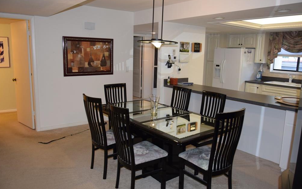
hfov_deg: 66.5
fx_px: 230
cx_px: 149
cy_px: 94
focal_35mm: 28
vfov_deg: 44.5
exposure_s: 1/60
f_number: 4
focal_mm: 18
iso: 800
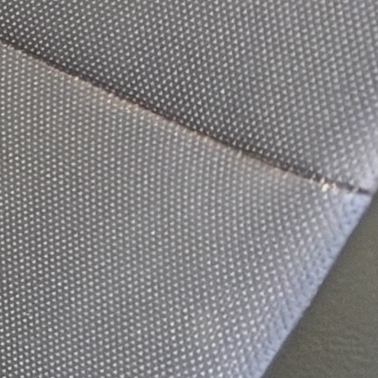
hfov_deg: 6.5
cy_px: 294
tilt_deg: -26.3
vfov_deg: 8.7
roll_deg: +6.6
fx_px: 2471
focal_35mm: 200
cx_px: -1251
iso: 400
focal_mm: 6.93
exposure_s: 1/87
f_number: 1.8
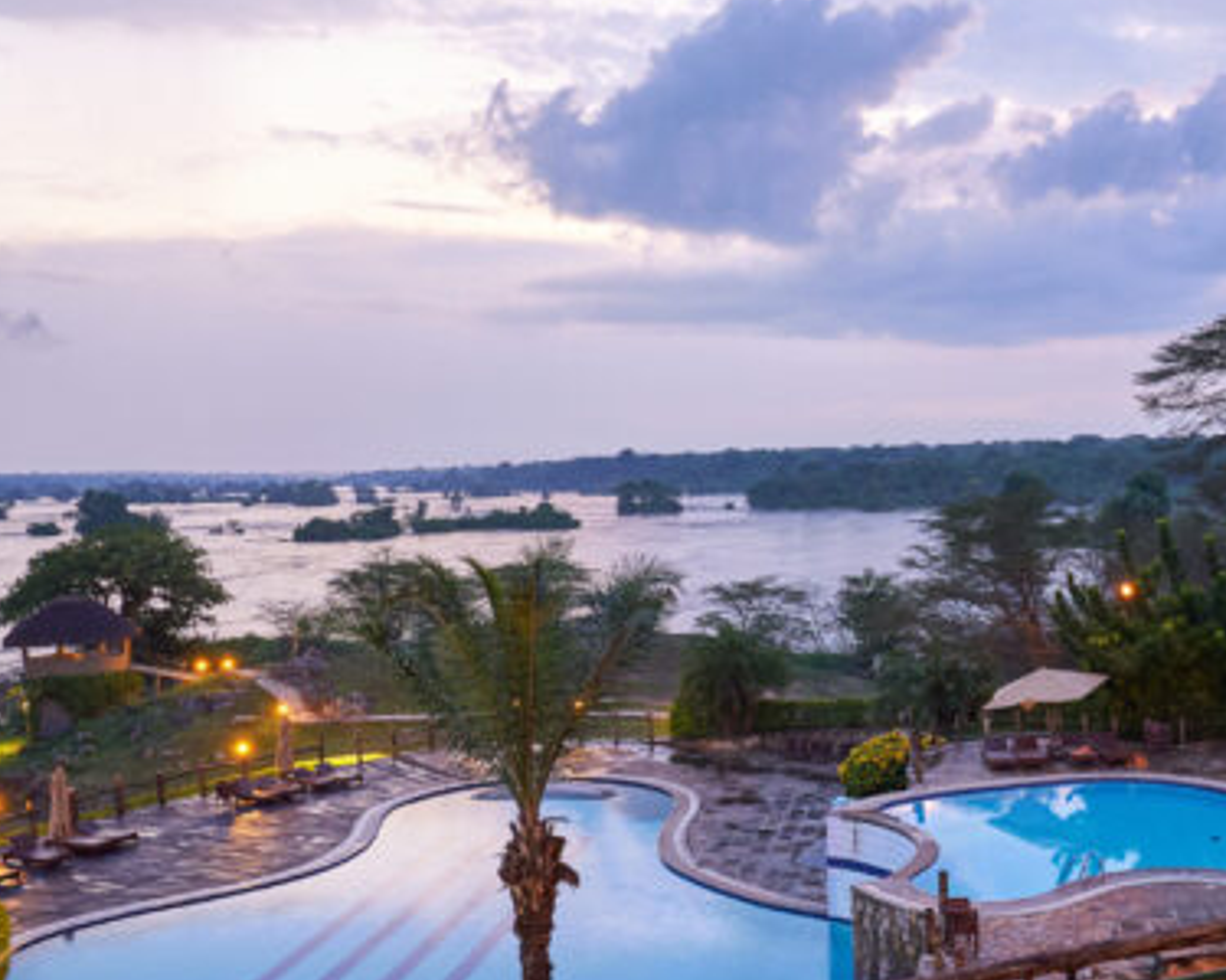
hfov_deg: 49.1
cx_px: 850
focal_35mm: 36
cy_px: 575
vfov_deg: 41.0
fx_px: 1306
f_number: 6.3
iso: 640
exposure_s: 1/1.25
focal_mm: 24
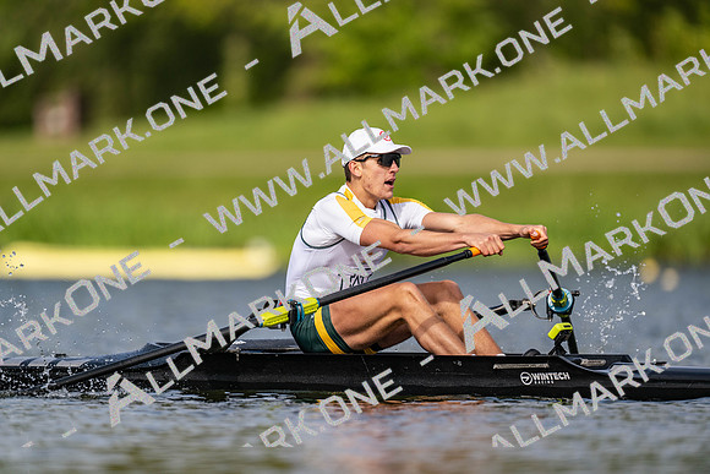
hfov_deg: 3.4
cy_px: 237
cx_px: 355
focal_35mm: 600
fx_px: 11836
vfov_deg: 2.3
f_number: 4
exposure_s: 1/2500
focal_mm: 600
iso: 280
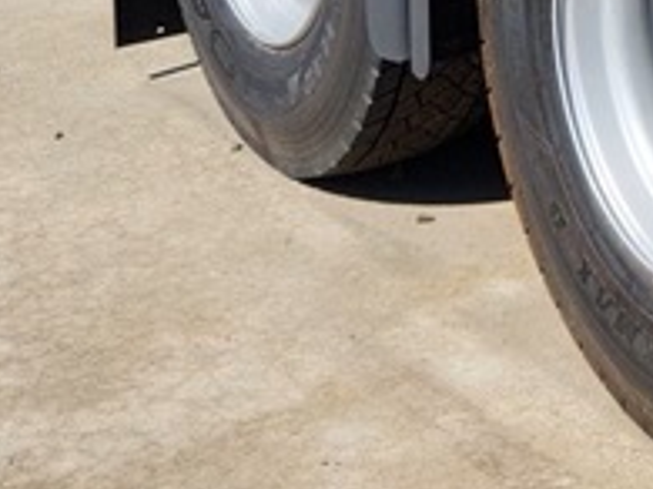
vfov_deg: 11.5
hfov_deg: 16.2
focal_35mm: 118
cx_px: 730
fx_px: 2225
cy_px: -445
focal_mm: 5.4
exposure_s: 1/2038
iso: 20
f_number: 1.8
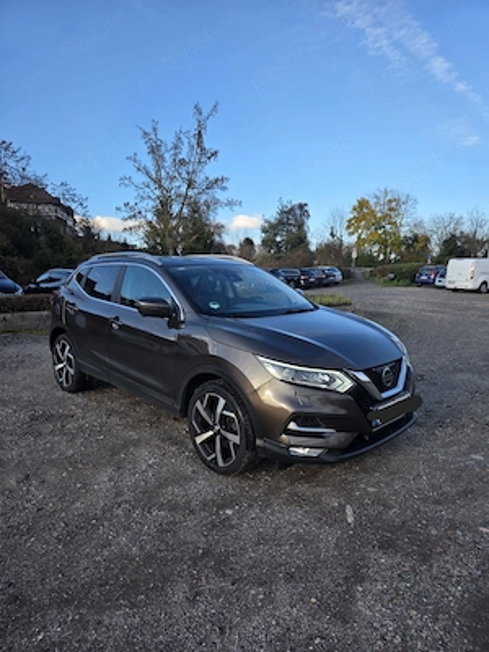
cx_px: 244
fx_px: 433
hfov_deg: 58.9
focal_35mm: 23
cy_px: 326
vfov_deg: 73.9
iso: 80
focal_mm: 5.4
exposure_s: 1/2000
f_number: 1.8
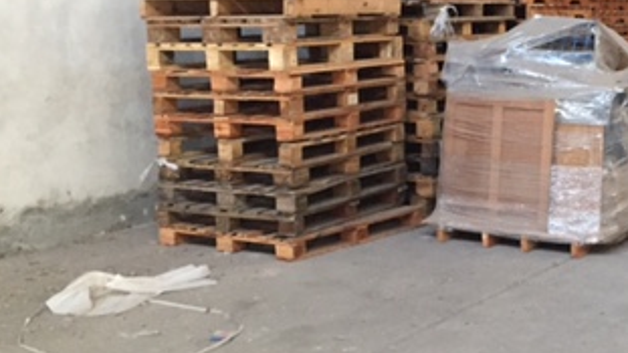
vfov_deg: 18.5
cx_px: 559
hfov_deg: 31.0
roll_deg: -0.9
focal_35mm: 65
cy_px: 123
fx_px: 1082
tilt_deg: -3.9
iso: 250
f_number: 2.2
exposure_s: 1/25
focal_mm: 4.15
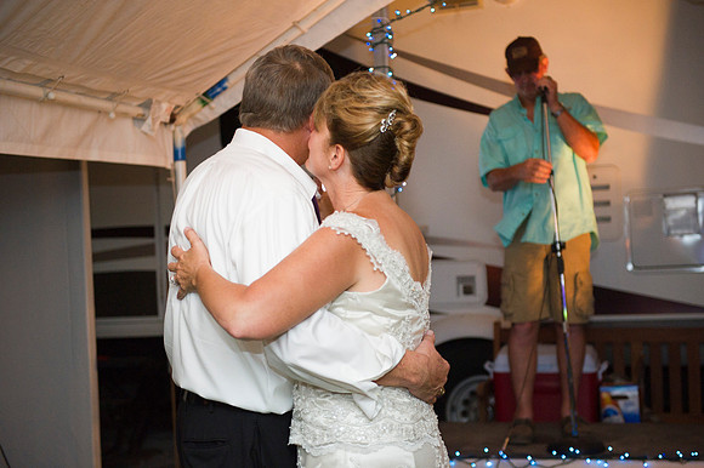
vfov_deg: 23.4
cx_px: 352
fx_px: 1134
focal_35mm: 58
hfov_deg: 34.5
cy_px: 234
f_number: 2.8
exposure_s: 1/60
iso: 2000
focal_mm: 58
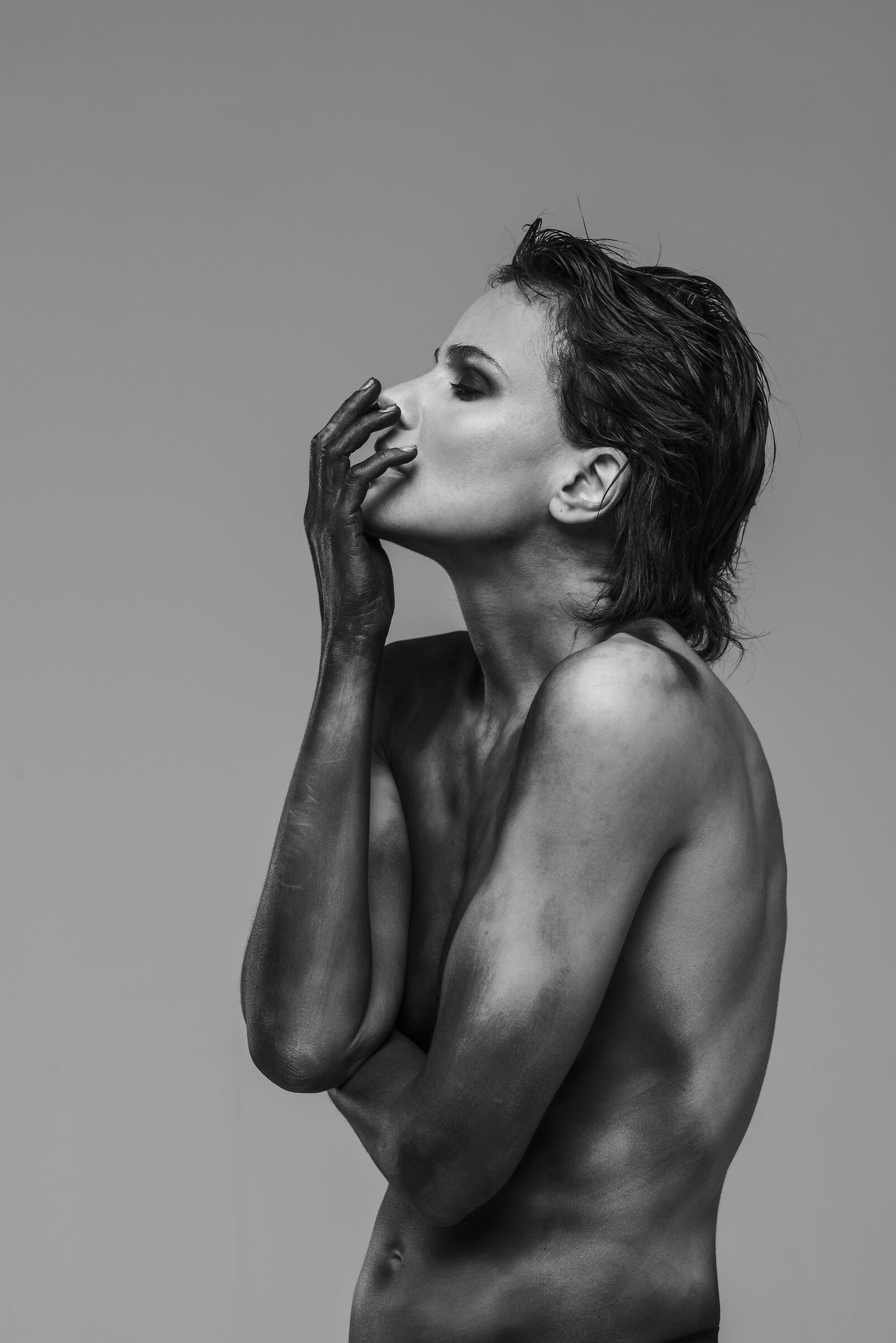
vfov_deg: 19.4
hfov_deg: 13.1
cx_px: 448
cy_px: 672
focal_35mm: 105
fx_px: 3916
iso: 100
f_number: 10
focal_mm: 105
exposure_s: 1/125
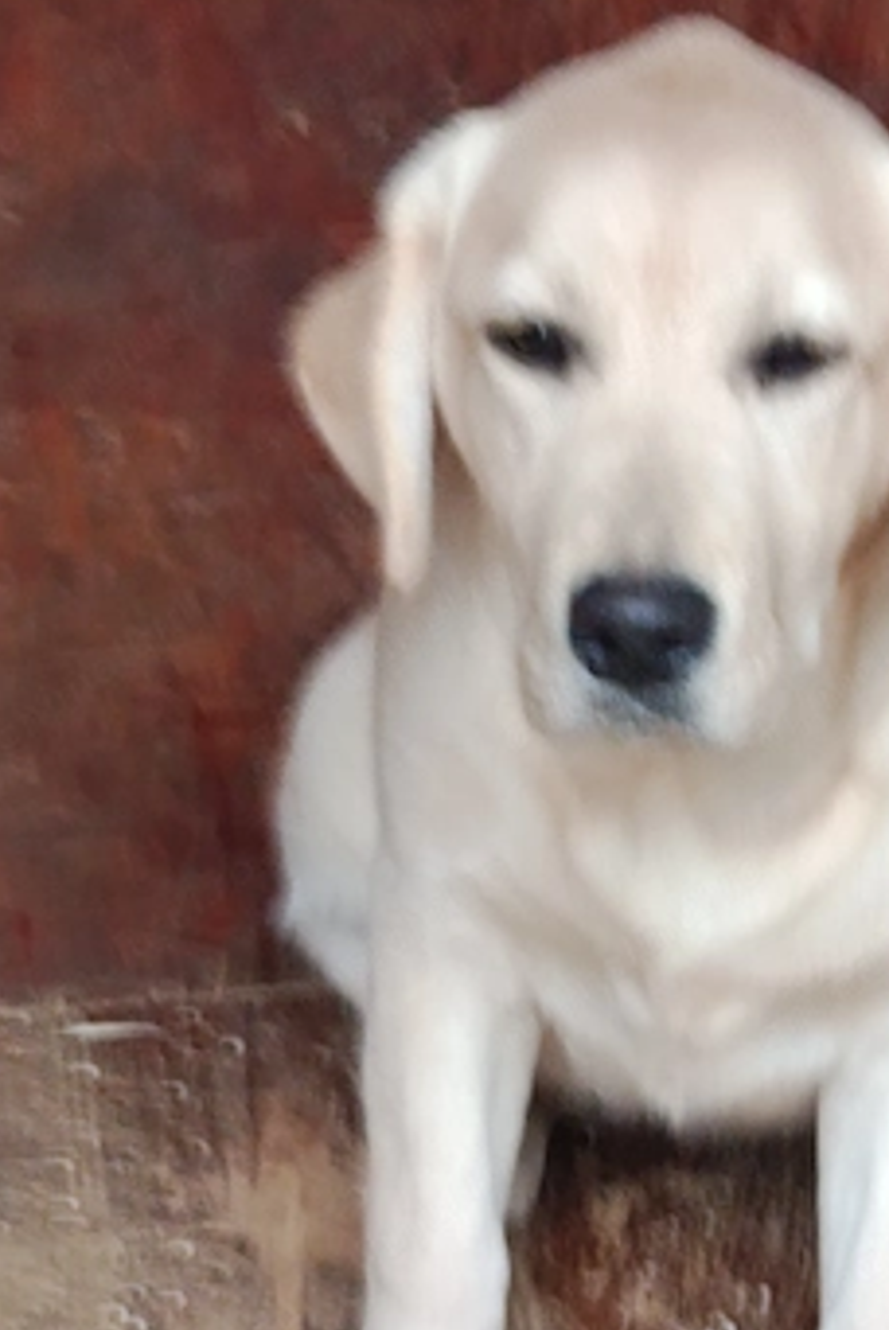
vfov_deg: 19.3
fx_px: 3918
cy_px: 722
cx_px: 534
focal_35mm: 106
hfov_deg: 12.9
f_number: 1.7
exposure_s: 1/33.3
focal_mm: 5.24
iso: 1192
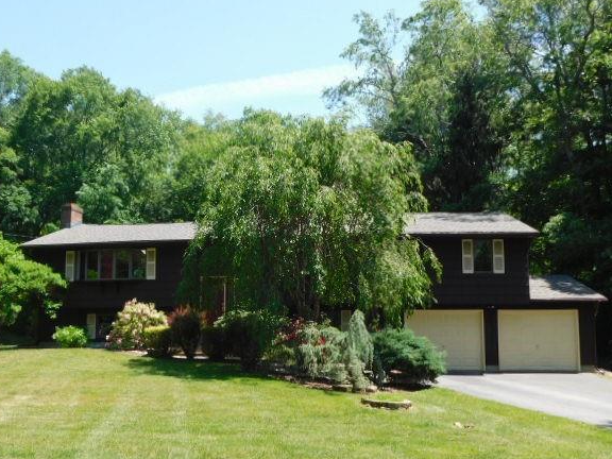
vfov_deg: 35.9
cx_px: 274
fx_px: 707
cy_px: 246
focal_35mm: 40
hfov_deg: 46.7
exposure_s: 1/500
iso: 125
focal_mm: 6.3
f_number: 3.5
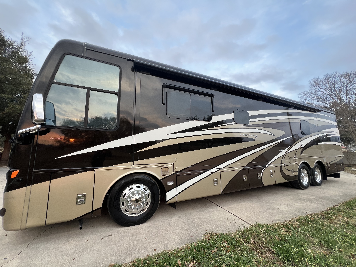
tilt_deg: +8.2
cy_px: 134
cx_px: 178
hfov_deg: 106.2
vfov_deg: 89.9
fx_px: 134
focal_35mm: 13
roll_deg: -1.1
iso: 64
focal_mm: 1.57
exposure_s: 1/99
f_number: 1.8
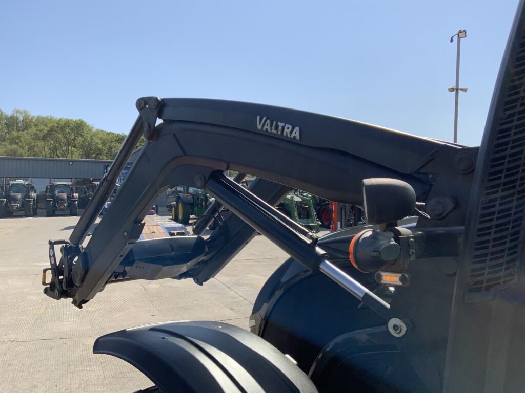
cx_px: 262
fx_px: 440
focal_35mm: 29
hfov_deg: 61.7
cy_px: 196
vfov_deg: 48.2
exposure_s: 1/2427
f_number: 1.8
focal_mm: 3
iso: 20
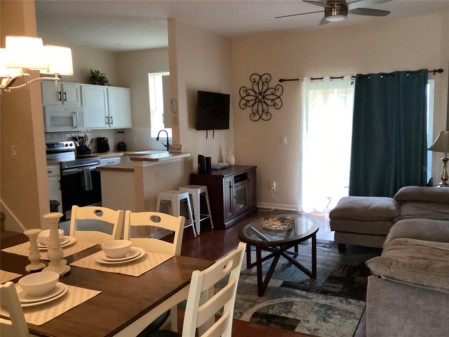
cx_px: 224
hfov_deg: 58.4
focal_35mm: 31
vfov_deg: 45.4
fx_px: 402
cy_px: 168
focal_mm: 3.3
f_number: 2.4
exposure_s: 1/30
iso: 400
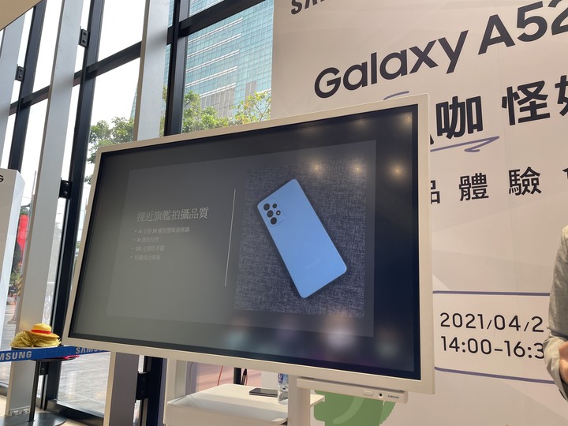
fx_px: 427
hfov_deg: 67.3
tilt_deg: +10.1
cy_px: 213
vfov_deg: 53.1
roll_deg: -1.3
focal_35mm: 26
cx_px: 284
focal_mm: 4.2
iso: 32
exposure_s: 1/132
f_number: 1.6
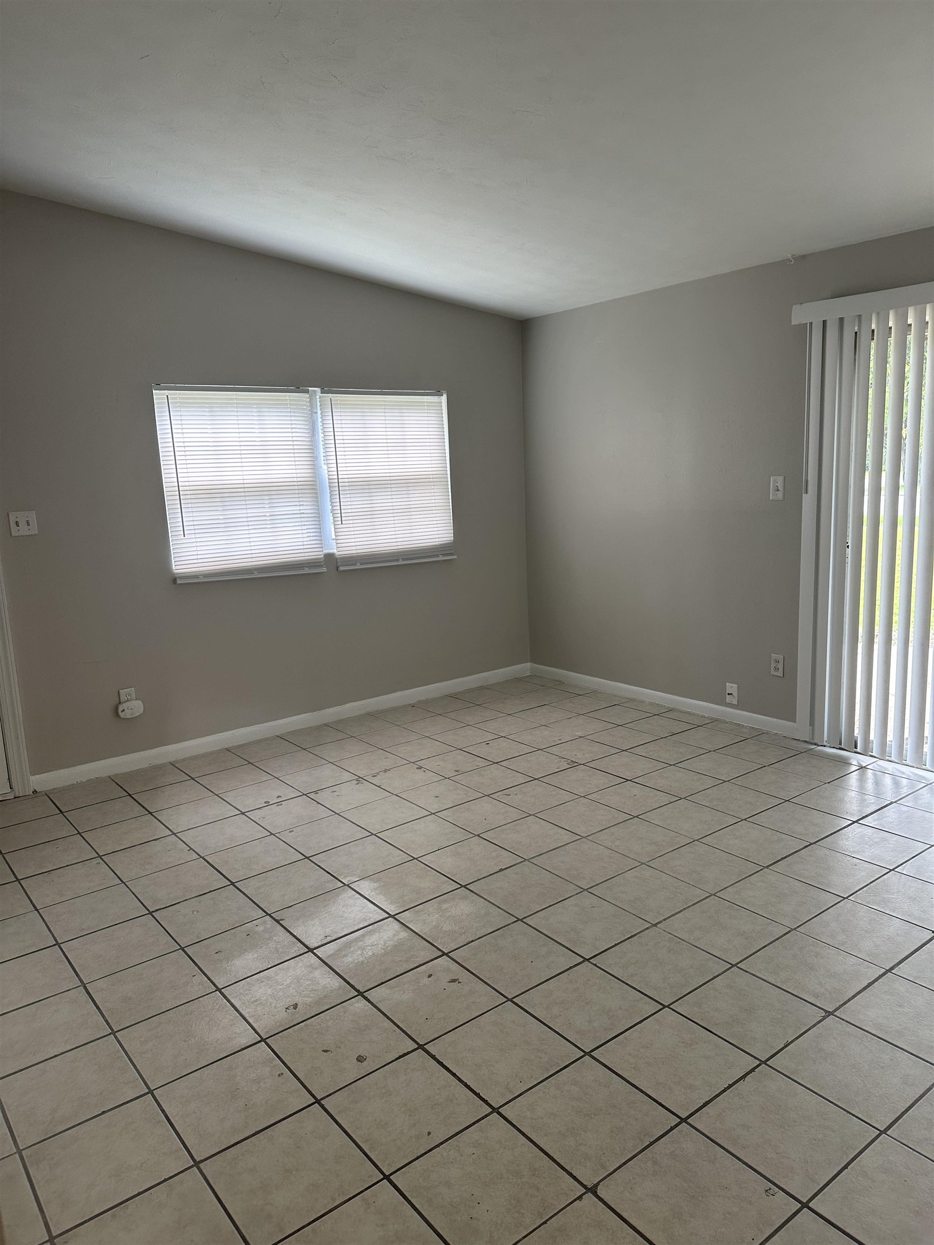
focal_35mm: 24
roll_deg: +0.6
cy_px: 622
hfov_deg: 56.8
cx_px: 467
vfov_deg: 71.6
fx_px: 863
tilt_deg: -10.5
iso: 125
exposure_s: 1/120
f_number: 1.78
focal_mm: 6.86
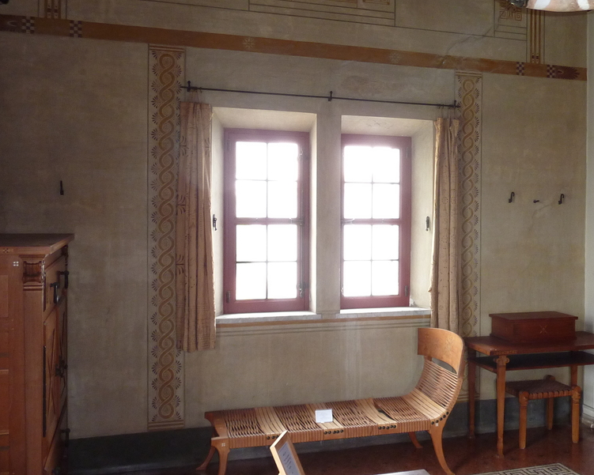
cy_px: 237
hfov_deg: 46.0
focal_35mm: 39
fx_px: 686
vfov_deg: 38.2
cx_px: 407
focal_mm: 4.1
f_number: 3.3
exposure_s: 1/30
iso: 200
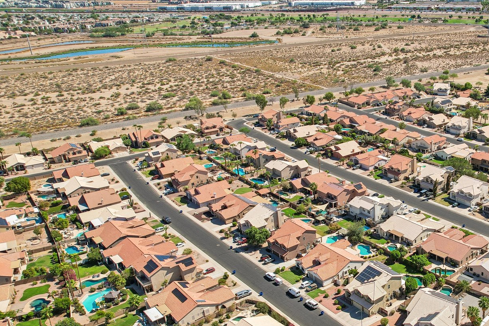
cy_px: 198
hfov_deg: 48.7
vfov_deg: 35.8
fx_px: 503
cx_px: 396
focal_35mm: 37
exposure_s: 1/160
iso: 100
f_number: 2.8
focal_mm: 8.4
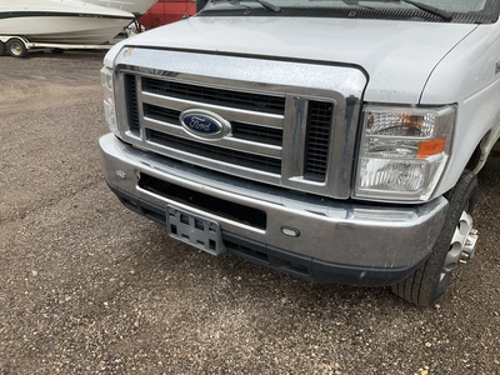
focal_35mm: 29
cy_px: 188
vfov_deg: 48.2
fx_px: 419
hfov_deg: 61.7
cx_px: 250
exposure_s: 1/691
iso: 25
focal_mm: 3
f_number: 1.8
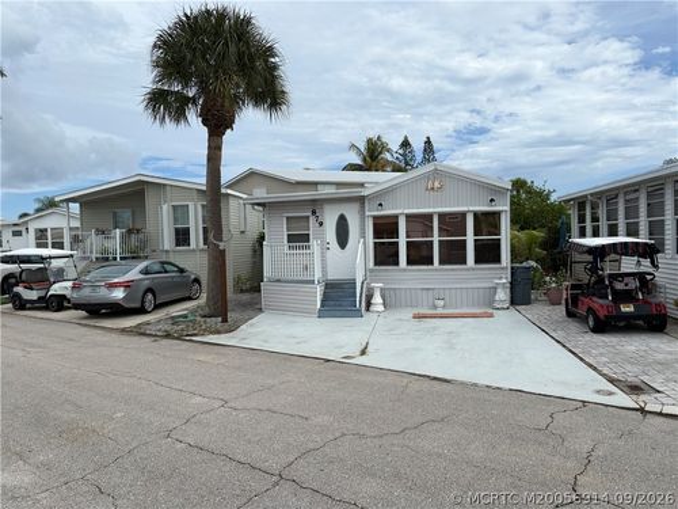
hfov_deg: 67.3
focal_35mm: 26
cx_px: 339
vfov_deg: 53.1
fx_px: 509
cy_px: 254
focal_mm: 5.96
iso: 50
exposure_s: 1/6329
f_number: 1.6
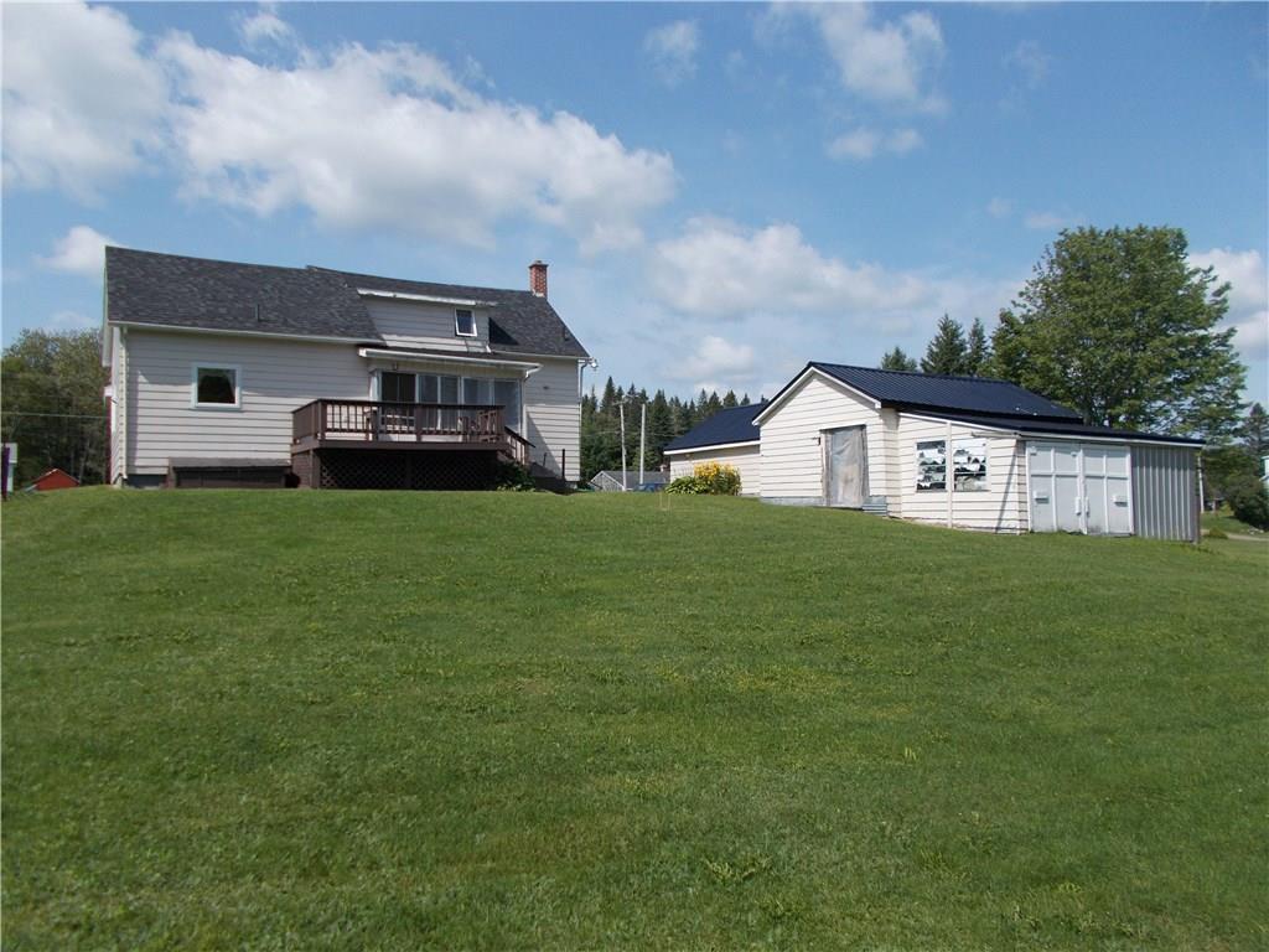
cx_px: 634
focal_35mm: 26
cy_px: 476
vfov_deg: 53.1
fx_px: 953
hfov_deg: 67.3
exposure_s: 1/200
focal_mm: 4.6
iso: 80
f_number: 8
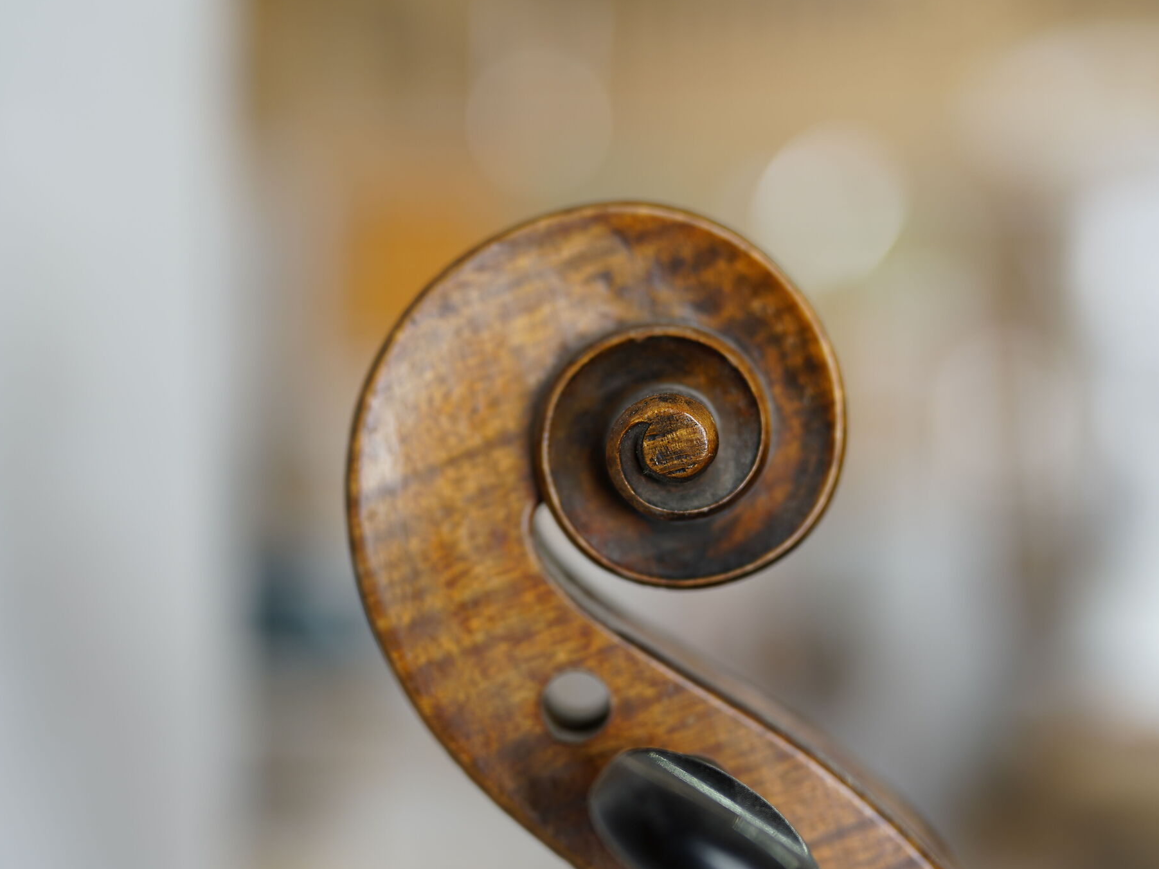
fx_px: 2143
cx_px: 611
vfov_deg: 22.9
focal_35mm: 64
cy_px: 449
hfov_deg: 30.3
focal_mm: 50
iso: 100
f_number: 1.8
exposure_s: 1/100
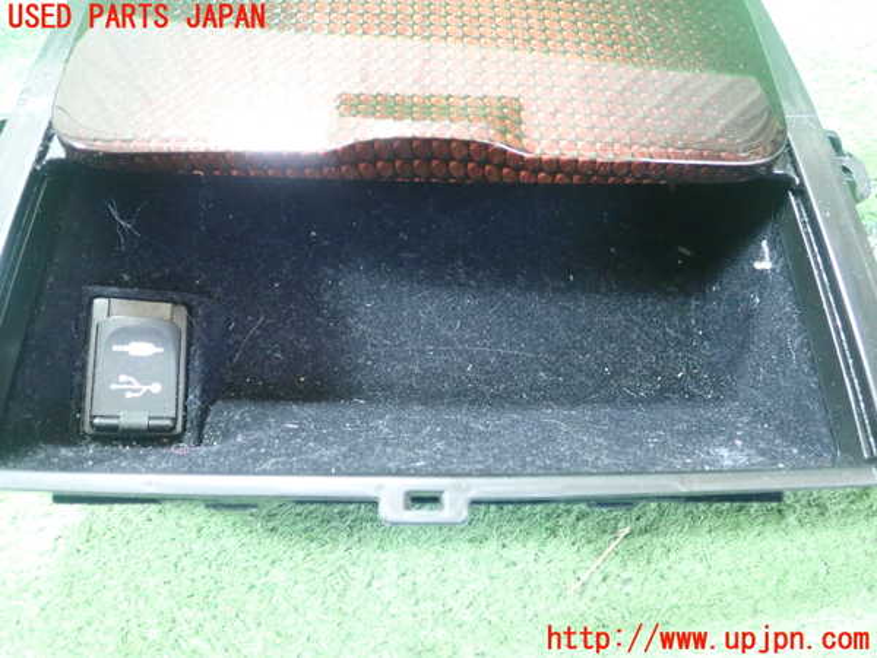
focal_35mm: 30
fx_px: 760
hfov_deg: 60.0
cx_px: 438
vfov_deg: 46.8
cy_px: 329
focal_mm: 5.5
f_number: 2.3
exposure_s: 1/30
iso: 1000
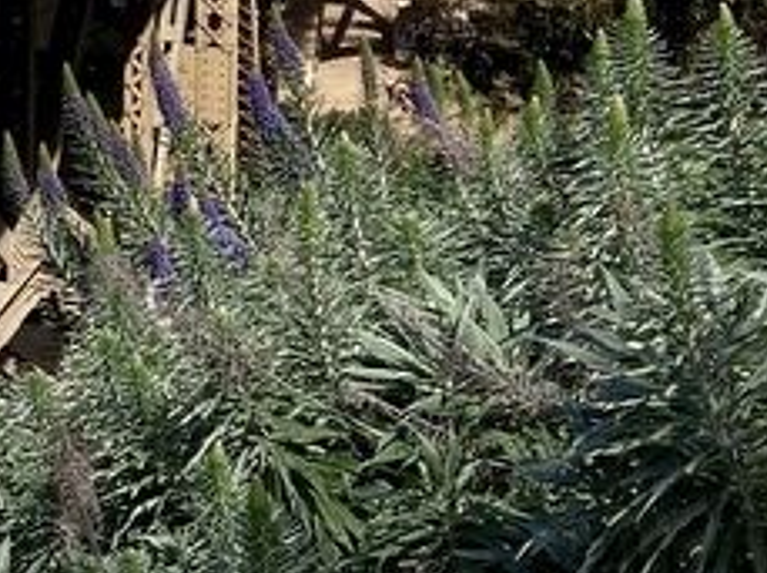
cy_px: -402
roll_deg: -0.5
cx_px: -556
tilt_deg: -2.2
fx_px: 2168
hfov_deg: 17.0
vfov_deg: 13.7
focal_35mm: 98
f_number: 1.8
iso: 20
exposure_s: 1/2703
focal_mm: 3.99
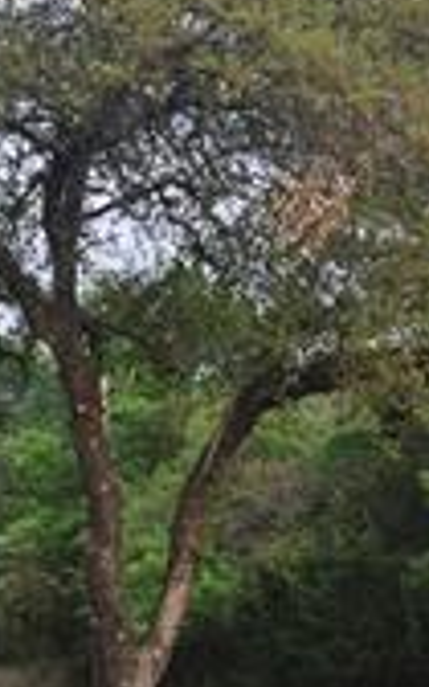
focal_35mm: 88
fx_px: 1646
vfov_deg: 22.1
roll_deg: -1.6
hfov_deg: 14.8
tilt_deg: -7.8
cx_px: 90
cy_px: 785
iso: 32
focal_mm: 4.15
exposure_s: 1/213
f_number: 2.2
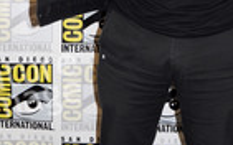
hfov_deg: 19.9
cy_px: 12
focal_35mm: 104
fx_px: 660
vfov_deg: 12.5
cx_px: 178
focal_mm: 24
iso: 200
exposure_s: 1/60
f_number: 3.5
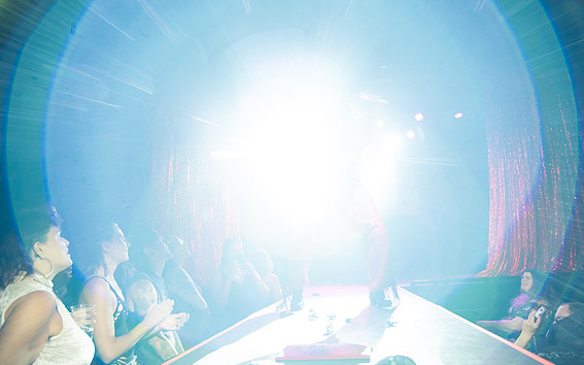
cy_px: 180
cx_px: 298
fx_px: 398
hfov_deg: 72.6
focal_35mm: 25
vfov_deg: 49.2
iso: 5000
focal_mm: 24
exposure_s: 1/80
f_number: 4
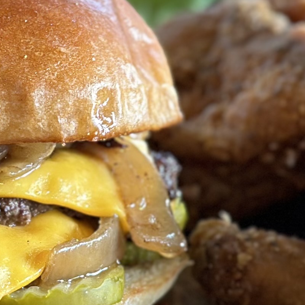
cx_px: -11
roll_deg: -0.1
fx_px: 2123
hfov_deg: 8.2
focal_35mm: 213
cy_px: 94
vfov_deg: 8.2
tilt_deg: -16.8
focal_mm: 6.86
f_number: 1.78
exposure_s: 1/120
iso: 125
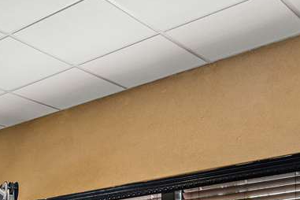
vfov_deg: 18.9
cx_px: -19
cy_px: 284
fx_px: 541
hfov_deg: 28.5
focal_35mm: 65
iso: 400
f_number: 8
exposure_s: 1/2
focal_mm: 11
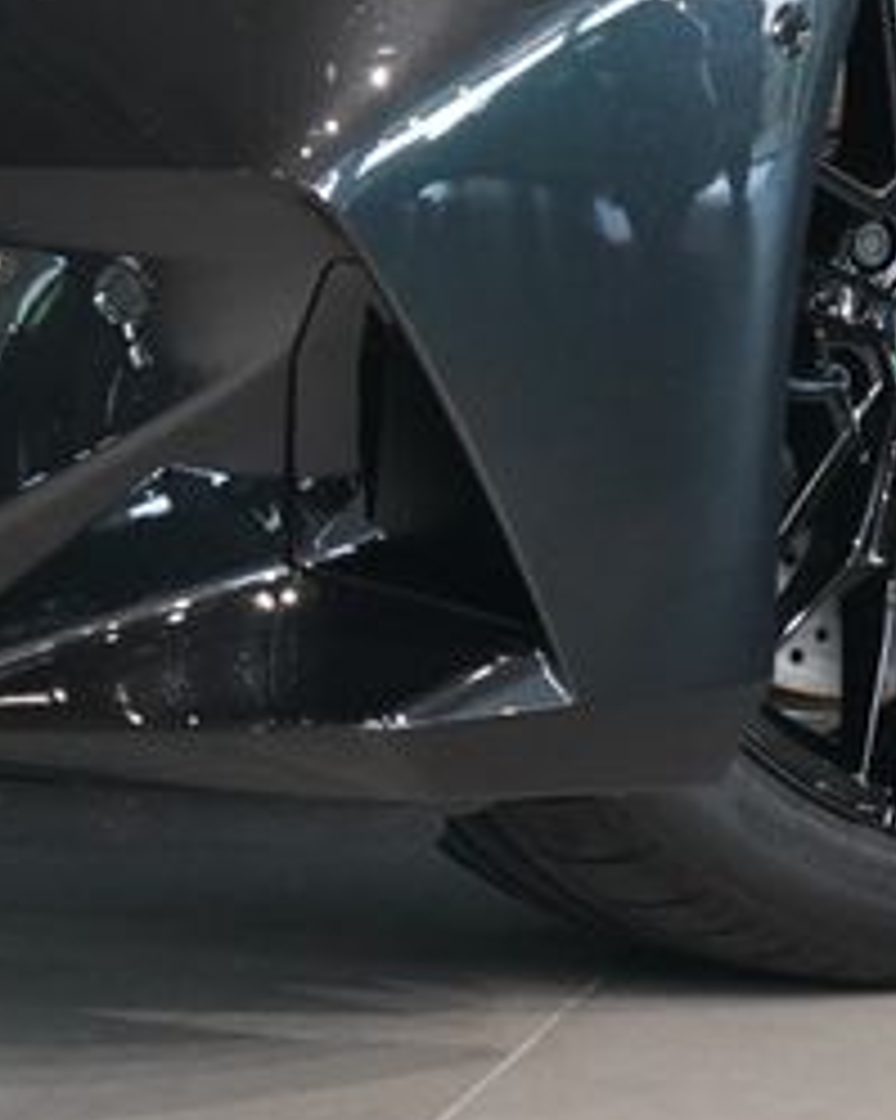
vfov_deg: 7.9
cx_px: -54
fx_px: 8060
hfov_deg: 6.3
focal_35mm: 243
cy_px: -299
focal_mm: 63
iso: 6400
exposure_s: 1/160
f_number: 5.6
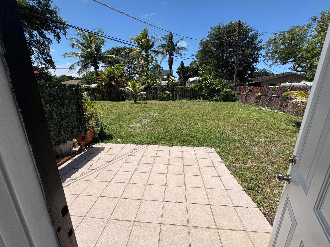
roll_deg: +0.0
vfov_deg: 85.7
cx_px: 165
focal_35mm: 14
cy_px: 124
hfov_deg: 102.1
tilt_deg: -14.5
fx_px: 133
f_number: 2.2
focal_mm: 2.22
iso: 50
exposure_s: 1/2494
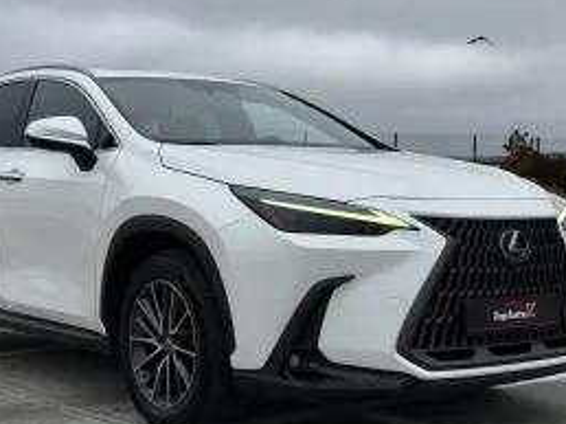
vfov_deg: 21.9
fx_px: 1094
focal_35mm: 67
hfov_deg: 29.0
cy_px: 191
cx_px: 248
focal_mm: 6.76
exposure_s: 1/1085
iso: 64
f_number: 1.78
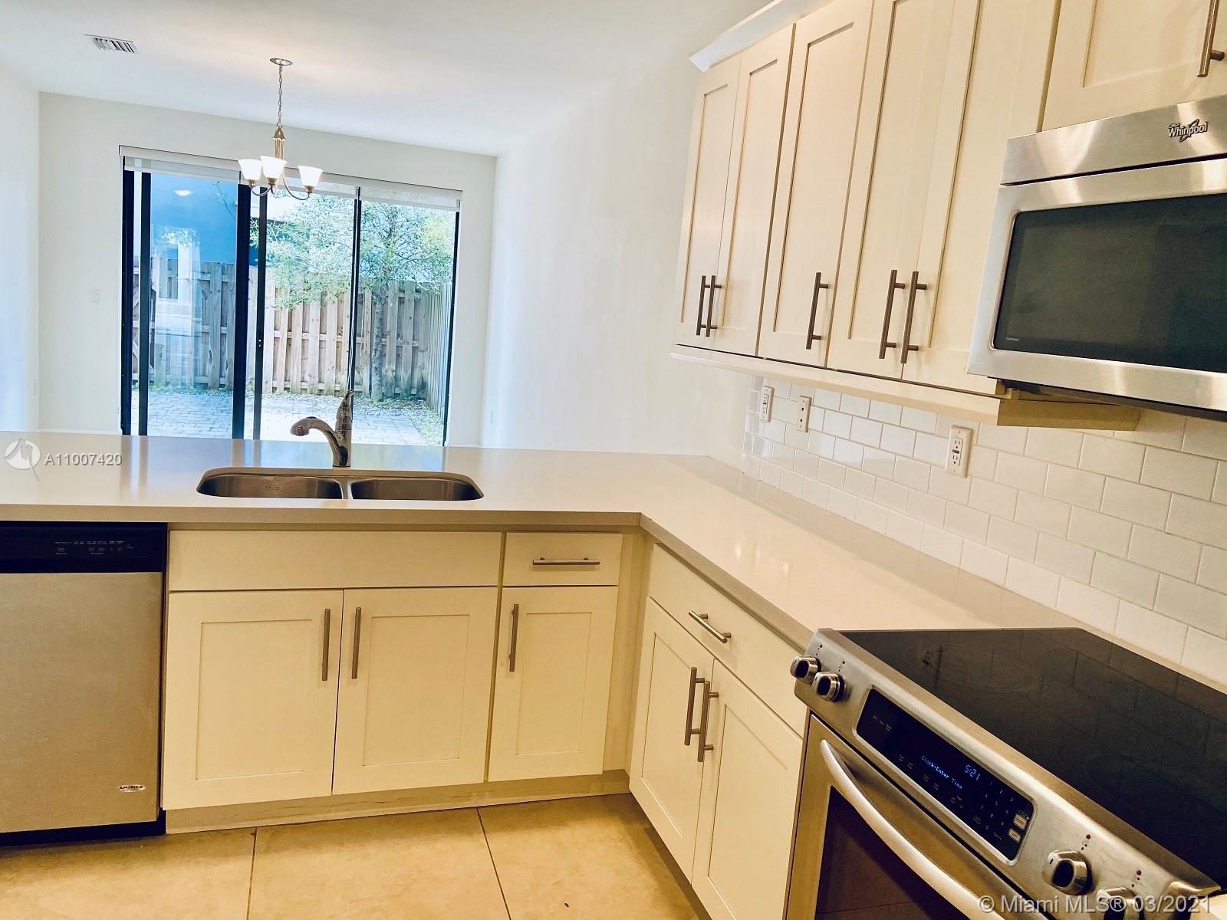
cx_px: 614
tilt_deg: -8.7
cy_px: 460
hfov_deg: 67.3
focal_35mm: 26
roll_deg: -4.7
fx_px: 922
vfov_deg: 53.1
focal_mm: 4.25
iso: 100
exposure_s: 1/120
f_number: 1.8
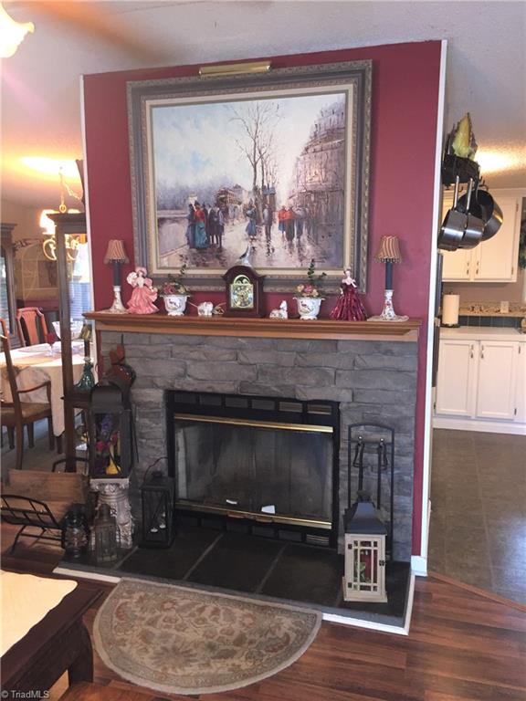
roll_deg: +0.0
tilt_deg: -10.4
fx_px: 588
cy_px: 350
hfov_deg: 48.2
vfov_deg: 61.7
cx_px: 263
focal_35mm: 29
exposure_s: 1/16
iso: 160
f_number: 2.2
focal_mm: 4.15
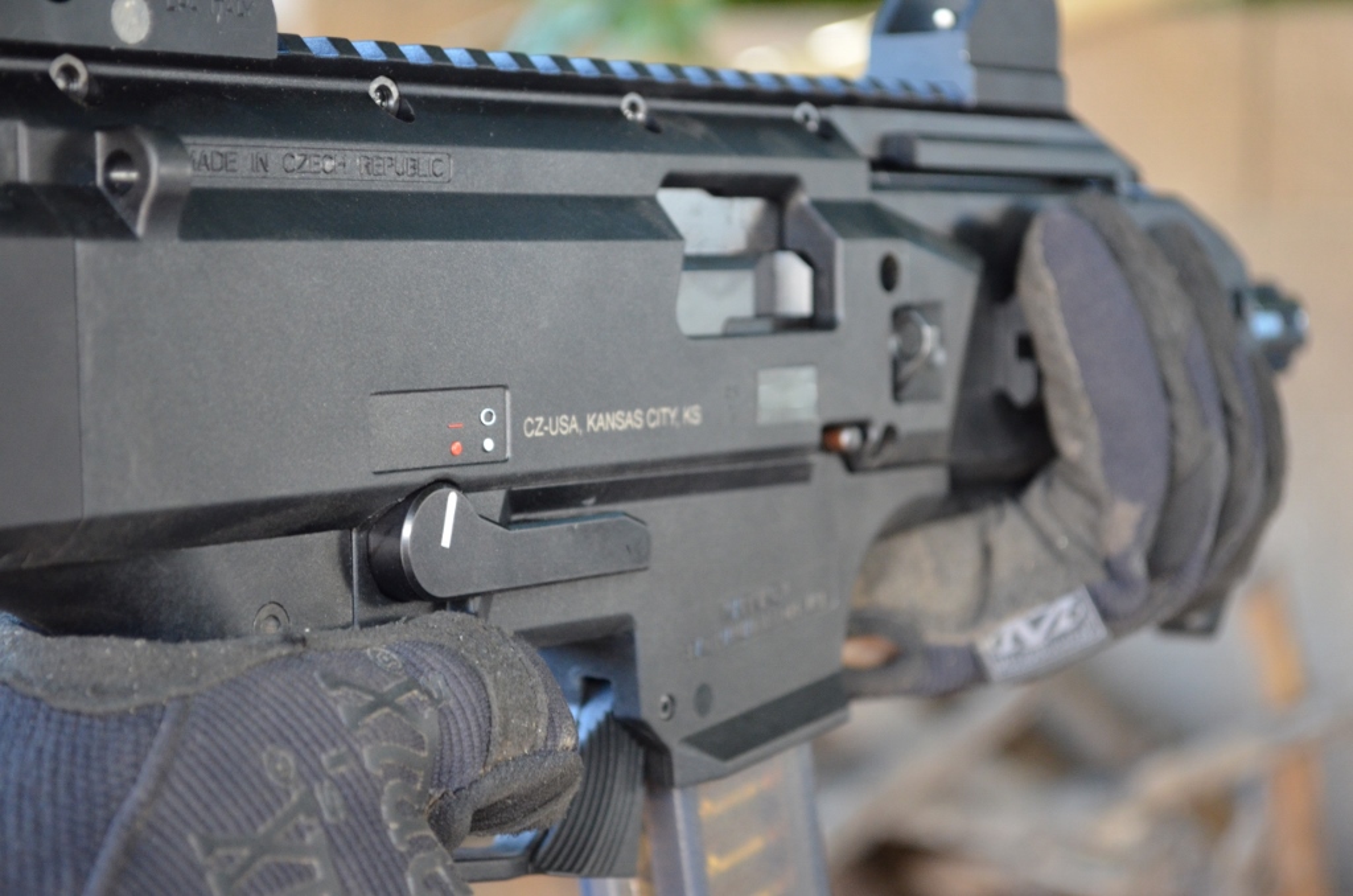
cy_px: 448
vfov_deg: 16.5
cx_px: 676
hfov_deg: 24.7
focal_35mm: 82
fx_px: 3094
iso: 1600
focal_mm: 55
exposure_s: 1/60
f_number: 5.6
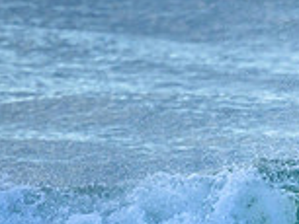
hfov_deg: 0.7
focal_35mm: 2913
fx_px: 25181
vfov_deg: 0.5
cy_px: 324
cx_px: 487
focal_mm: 800
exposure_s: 1/2500
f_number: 6.3
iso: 1600
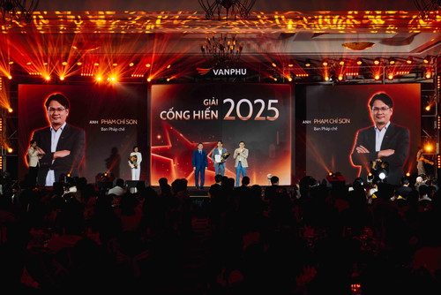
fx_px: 662
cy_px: 148
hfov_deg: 36.9
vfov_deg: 25.1
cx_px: 220
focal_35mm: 54
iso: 1600
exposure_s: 1/100
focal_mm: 54
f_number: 5
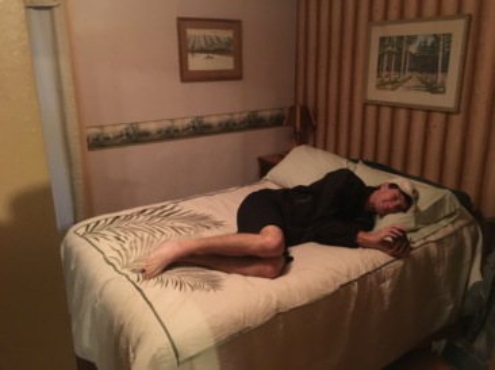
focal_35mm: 29
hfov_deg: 61.7
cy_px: 185
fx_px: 414
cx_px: 248
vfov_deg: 48.2
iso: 400
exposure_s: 1/15
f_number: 2.2
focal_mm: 4.15
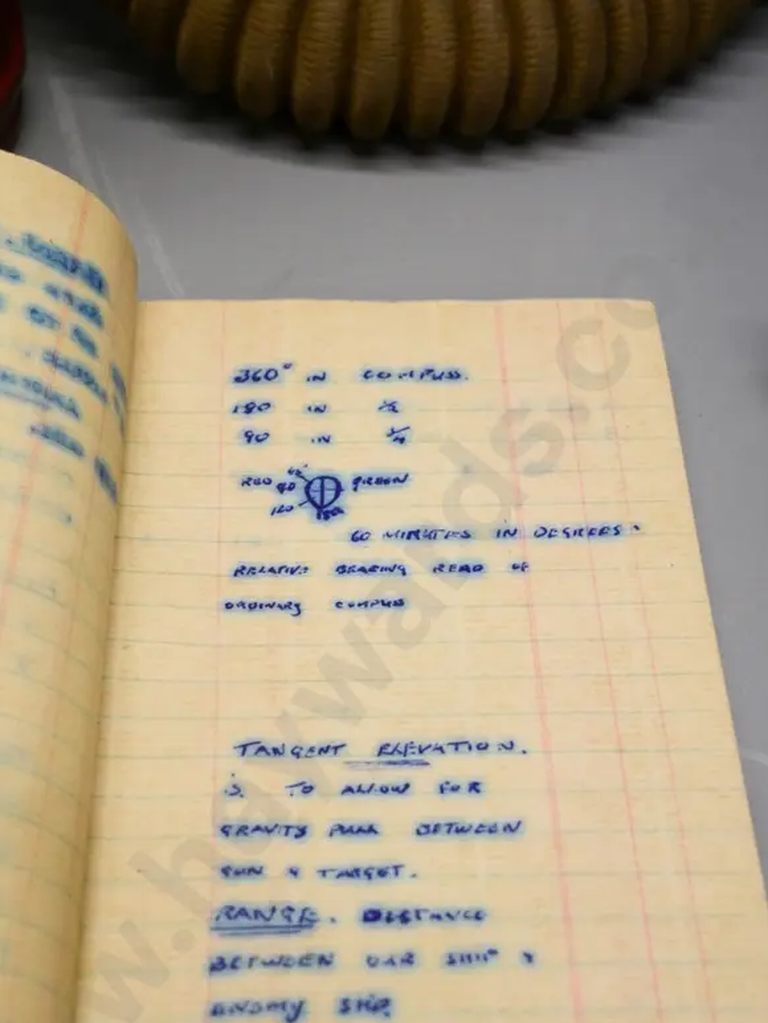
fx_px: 1567
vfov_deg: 35.9
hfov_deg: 27.5
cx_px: 364
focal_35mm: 53
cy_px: 656
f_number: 5
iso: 3200
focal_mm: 20
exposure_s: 1/320
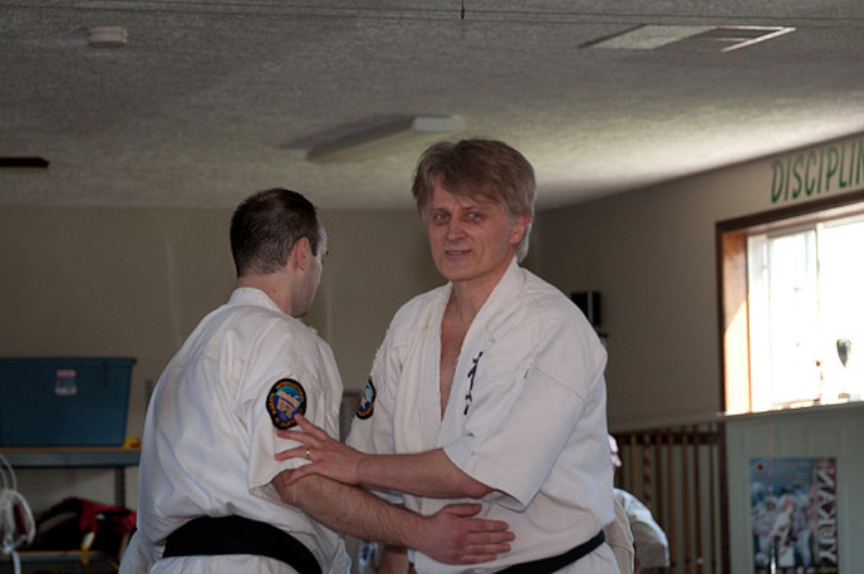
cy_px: 287
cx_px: 432
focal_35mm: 165
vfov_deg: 8.3
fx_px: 3954
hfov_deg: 12.5
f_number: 4.5
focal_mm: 110
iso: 800
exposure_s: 1/200
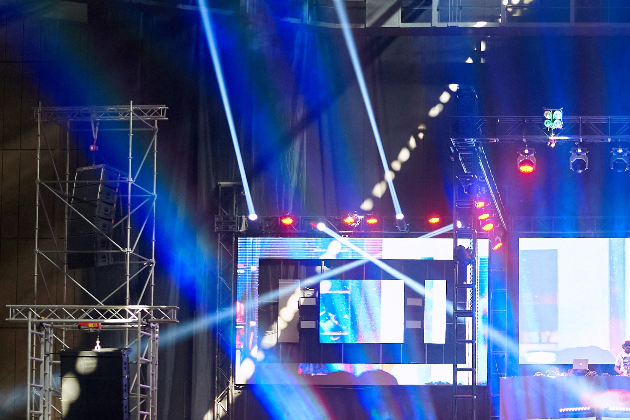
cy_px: 381
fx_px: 1714
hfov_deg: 20.4
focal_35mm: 98
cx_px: 581
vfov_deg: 13.8
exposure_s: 1/160
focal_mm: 50
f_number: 2.2
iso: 2000
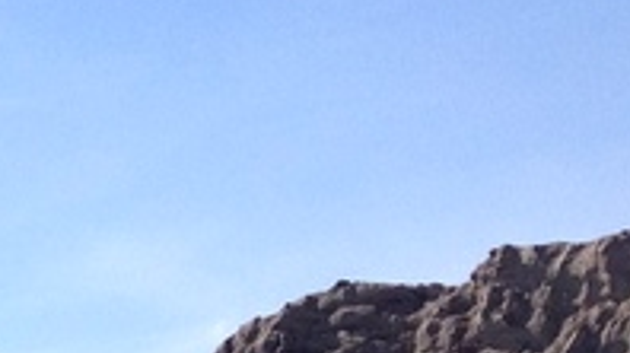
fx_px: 3856
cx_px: -1063
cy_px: 576
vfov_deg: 5.2
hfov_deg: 8.3
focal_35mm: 231
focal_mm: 4.28
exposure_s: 1/1453
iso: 64
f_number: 2.4
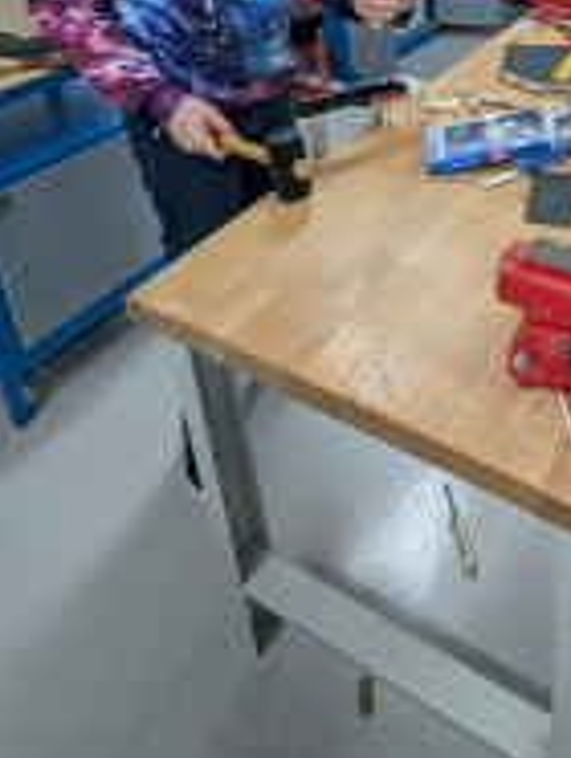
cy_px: 29
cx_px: 544
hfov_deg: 44.0
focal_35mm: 28
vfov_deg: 52.6
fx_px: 614
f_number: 2.2
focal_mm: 1.95
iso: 141
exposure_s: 1/100
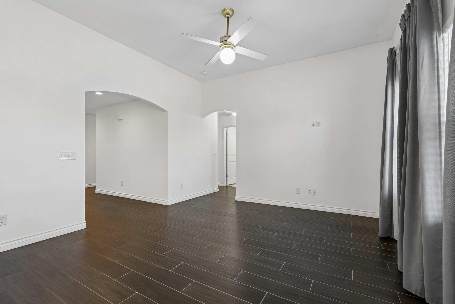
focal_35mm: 16
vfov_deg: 73.7
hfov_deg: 96.7
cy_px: 152
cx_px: 228
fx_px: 202
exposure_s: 1/13
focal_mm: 16
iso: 200
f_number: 8
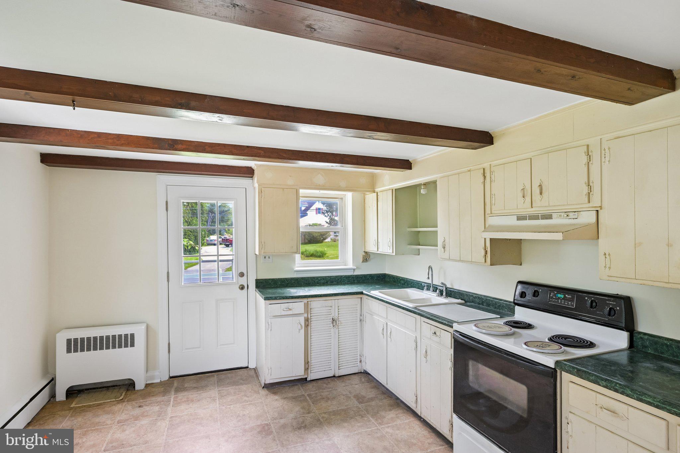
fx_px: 349
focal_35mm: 18
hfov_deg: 88.4
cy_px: 226
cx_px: 340
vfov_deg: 65.9
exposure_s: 1/4
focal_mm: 18.5
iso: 400
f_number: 8
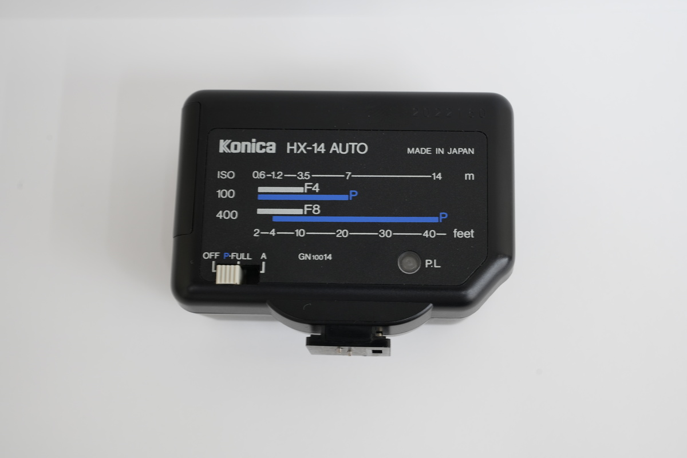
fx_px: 1011
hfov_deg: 37.5
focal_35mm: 53
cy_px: 229
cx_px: 344
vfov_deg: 25.5
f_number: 9
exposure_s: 1/6
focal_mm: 53
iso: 250
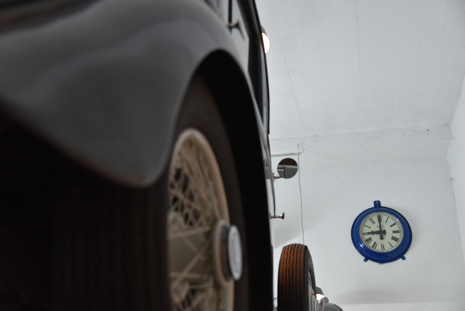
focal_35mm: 48
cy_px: 158
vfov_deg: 28.1
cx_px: 228
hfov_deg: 41.1
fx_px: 620
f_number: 4
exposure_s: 1/60
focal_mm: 46
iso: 2500
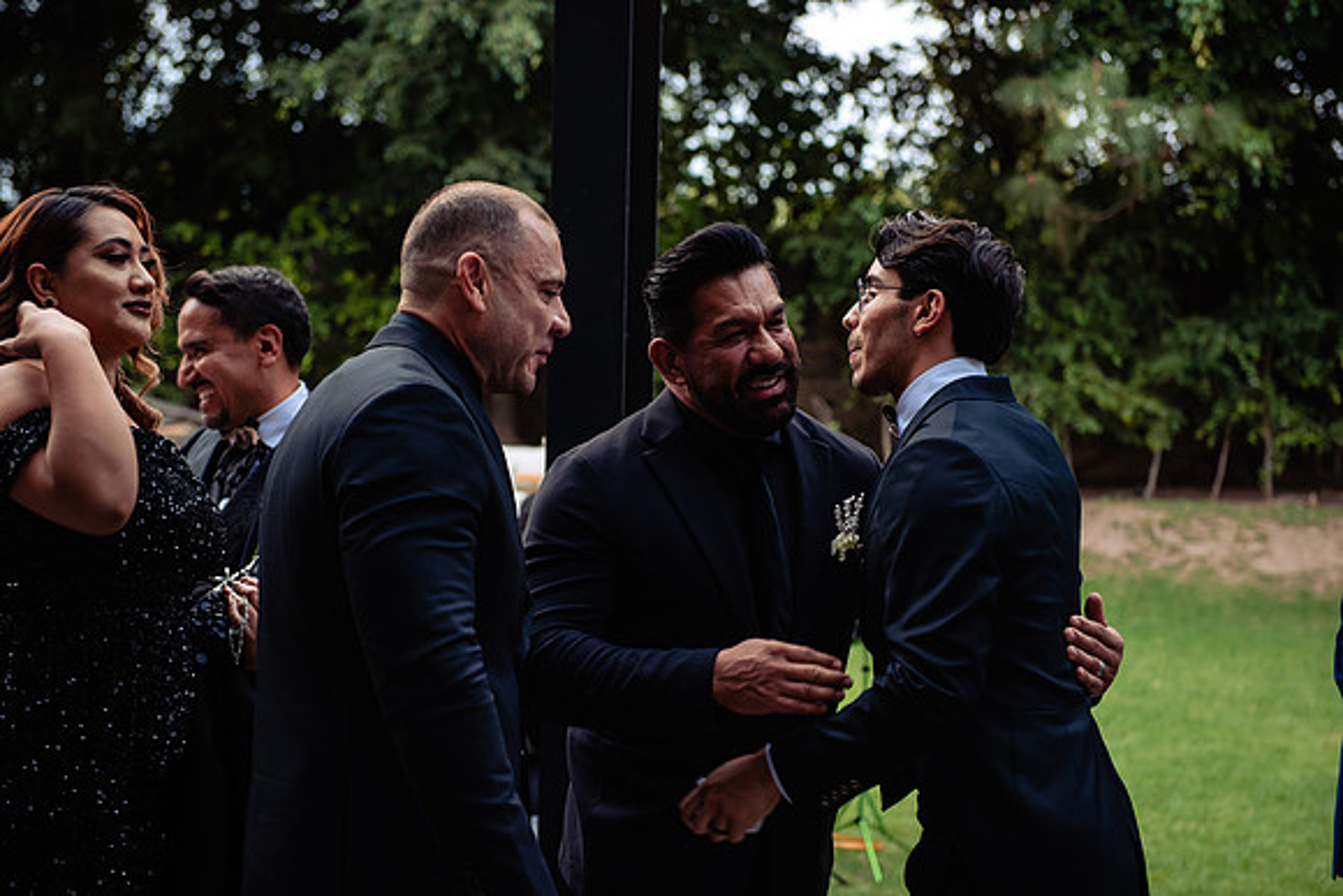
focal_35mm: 70
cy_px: 448
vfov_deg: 19.5
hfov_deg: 28.8
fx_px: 2612
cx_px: 672
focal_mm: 70
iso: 500
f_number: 4
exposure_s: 1/125
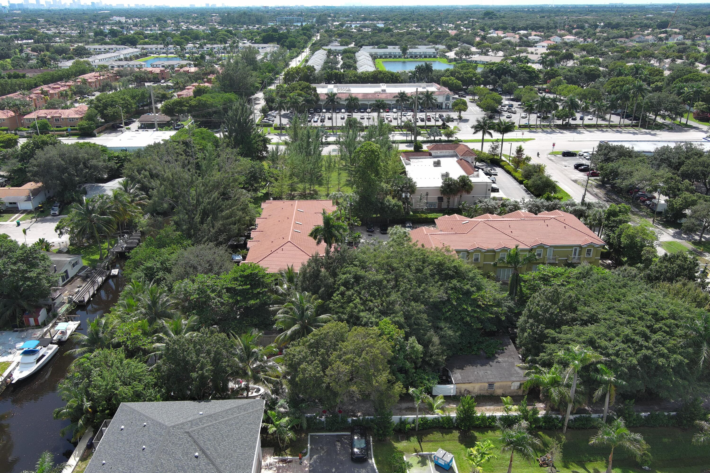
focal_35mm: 29
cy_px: 236
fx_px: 572
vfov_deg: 45.0
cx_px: 355
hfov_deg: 63.7
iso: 100
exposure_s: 1/867
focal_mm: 10.57
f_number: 2.8
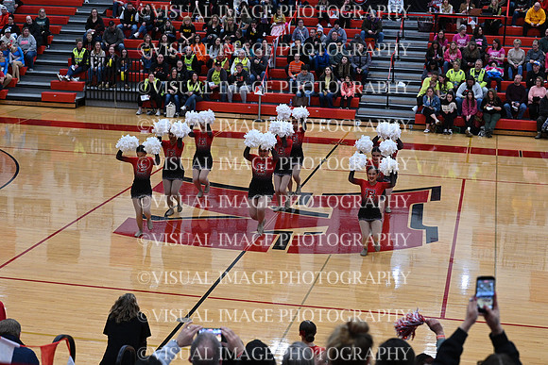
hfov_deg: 28.8
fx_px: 1066
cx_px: 274
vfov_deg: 19.5
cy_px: 182
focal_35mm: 70
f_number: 4
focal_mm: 70
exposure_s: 1/400
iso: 4000
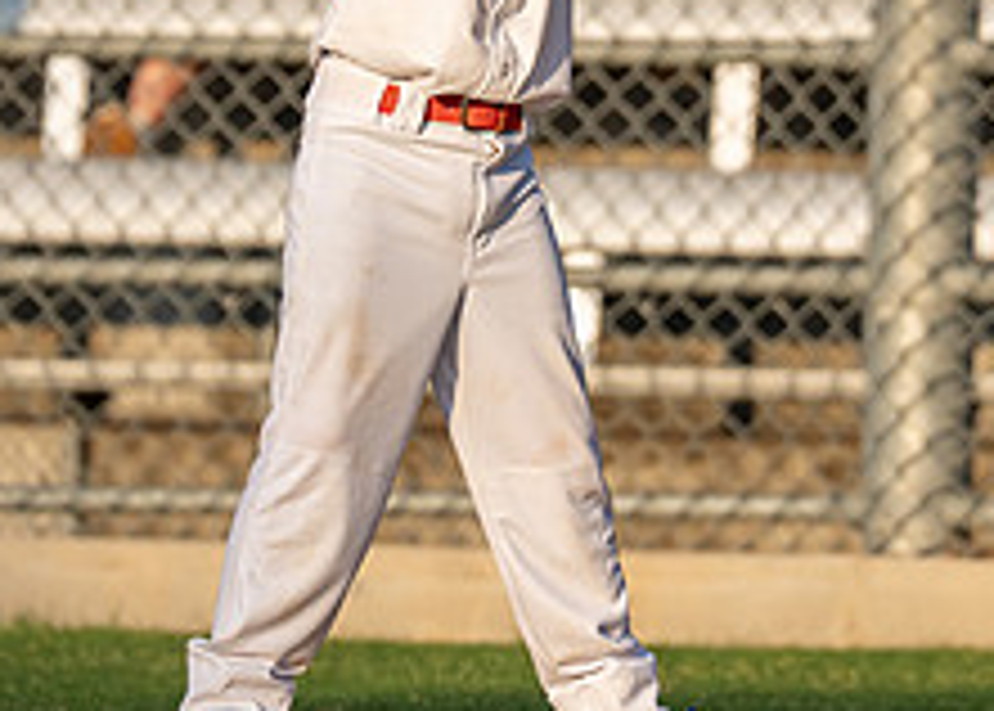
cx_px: 475
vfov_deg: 1.8
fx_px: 22563
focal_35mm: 799
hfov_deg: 2.5
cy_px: -59
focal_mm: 200
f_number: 2.8
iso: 250
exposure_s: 1/4000
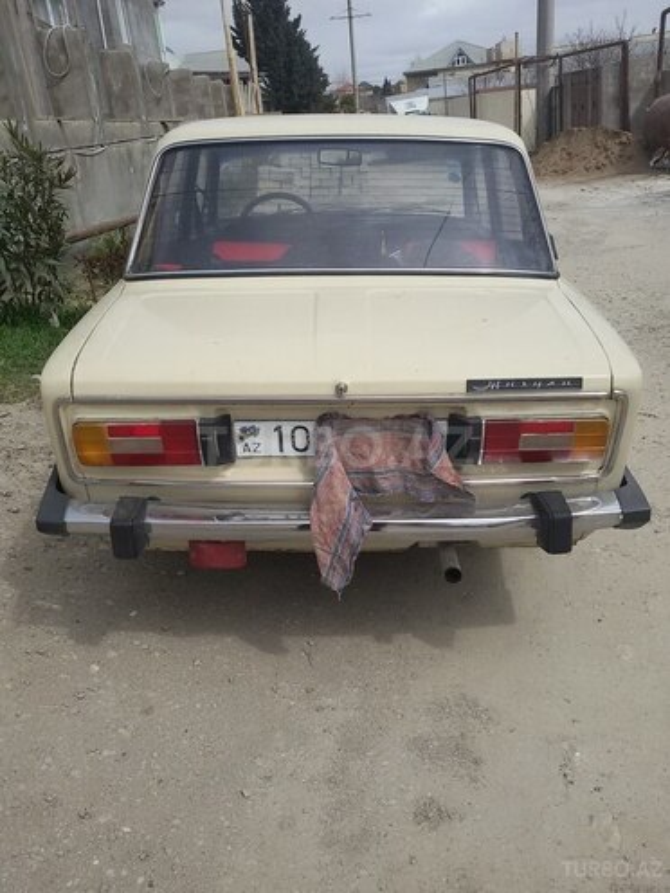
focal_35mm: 31
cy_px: 446
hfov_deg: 45.4
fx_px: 800
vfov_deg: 58.4
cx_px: 335
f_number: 2.4
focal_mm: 2.93
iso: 40
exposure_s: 1/1172
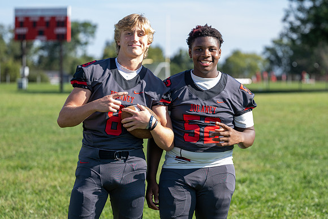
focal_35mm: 122
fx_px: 1109
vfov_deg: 11.3
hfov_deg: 16.8
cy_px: 107
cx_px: 192
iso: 32
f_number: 2.8
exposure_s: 1/250
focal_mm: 88
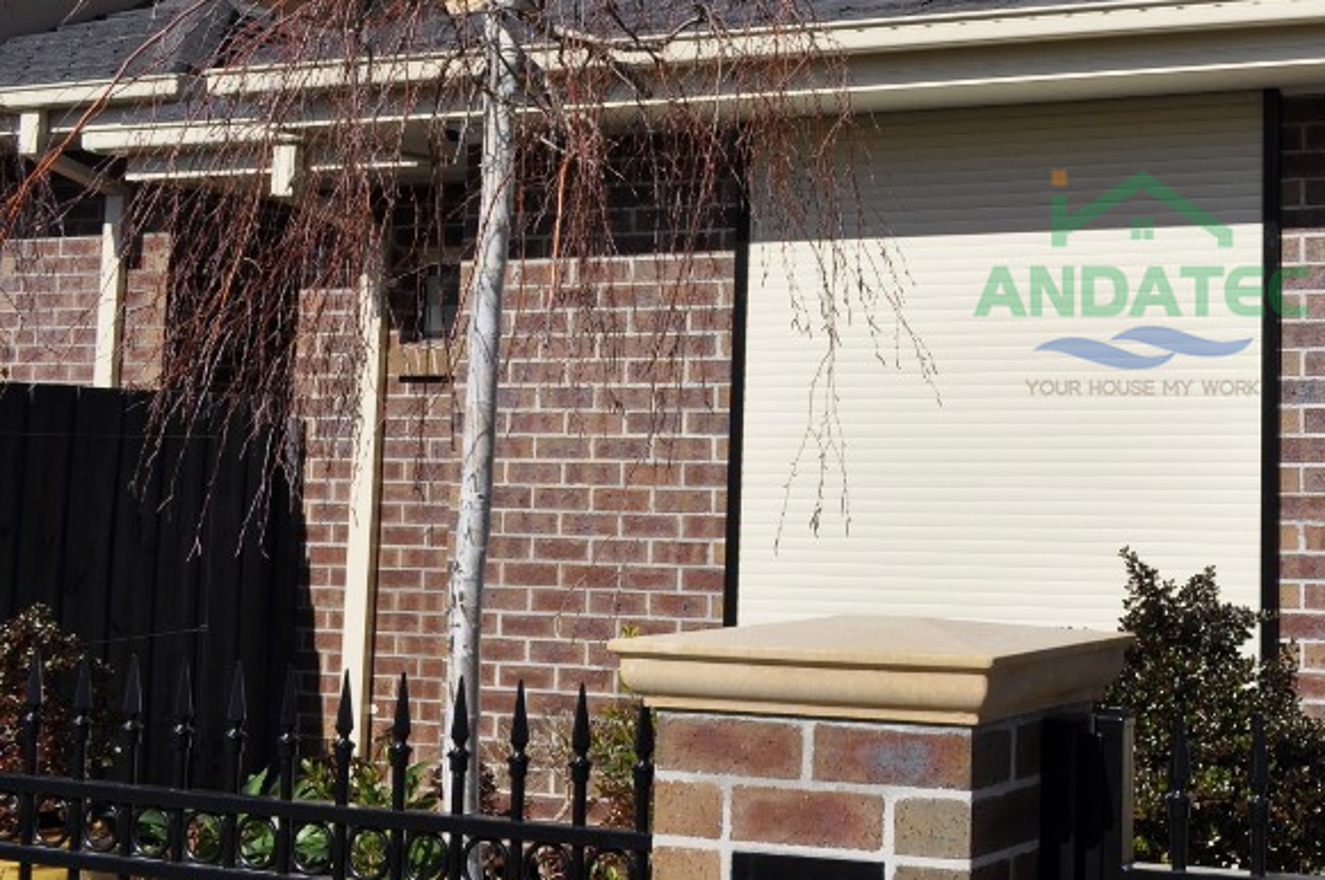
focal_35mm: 62
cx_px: 1316
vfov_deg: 21.5
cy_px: 142
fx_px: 2279
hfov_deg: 30.2
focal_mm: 20
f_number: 11
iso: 200
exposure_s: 1/500
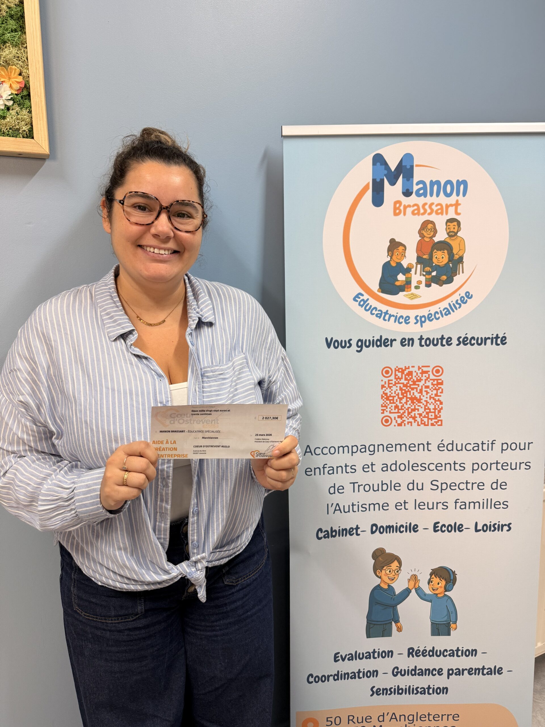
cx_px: 272
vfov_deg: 71.6
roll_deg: +0.5
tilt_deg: -10.8
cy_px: 364
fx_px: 504
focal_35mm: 24
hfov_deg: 56.8
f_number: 1.78
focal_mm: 6.76
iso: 125
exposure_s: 1/100
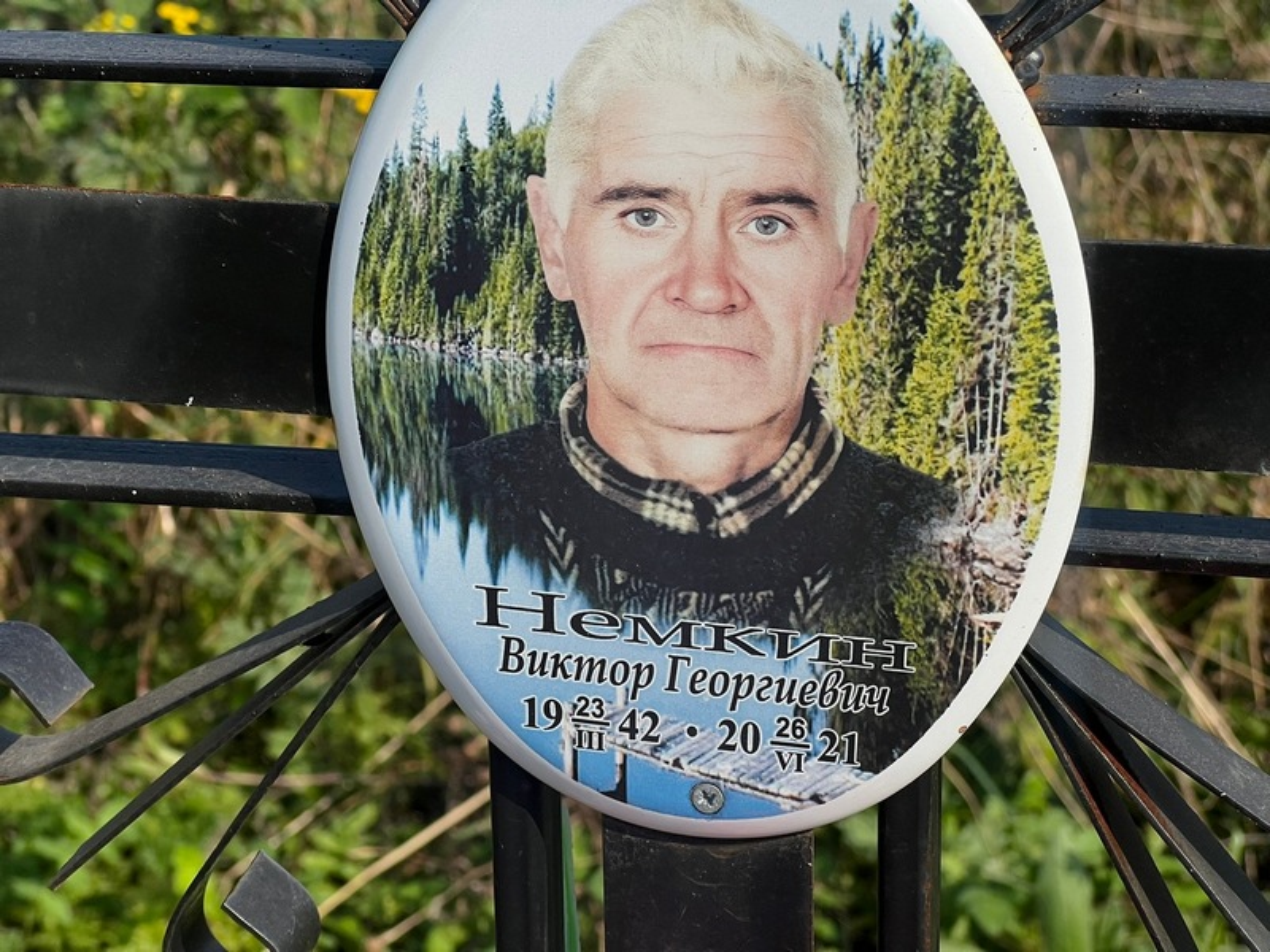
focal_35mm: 77
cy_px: 476
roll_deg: +2.4
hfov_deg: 25.3
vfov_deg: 19.1
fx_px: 2825
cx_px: 635
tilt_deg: -17.3
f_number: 2.8
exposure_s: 1/1043
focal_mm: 9
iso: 32
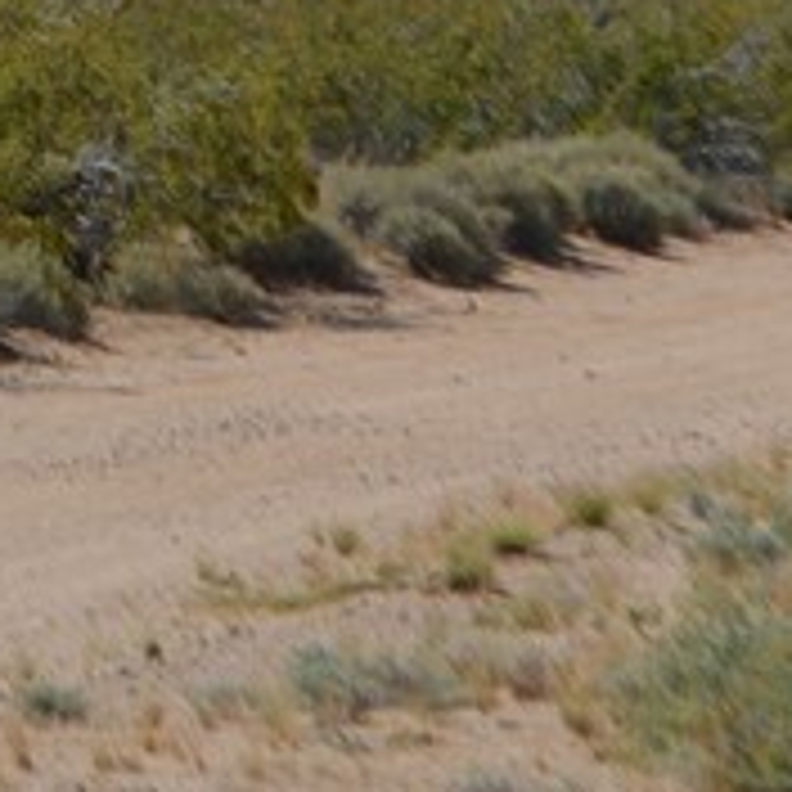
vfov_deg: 4.0
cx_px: -752
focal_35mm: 432
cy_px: -504
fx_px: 11173
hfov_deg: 4.0
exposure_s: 1/500
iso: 110
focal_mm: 55
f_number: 8
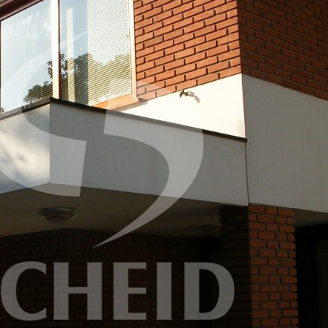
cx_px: 78
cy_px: 188
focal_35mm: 73
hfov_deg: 23.4
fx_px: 783
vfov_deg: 23.7
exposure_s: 1/146
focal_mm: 5.8
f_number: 5.6
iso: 50
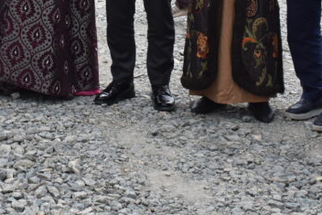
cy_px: -99
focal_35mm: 109
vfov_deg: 12.0
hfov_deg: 18.5
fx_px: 975
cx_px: 54
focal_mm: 20
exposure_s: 1/400
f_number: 8
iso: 800
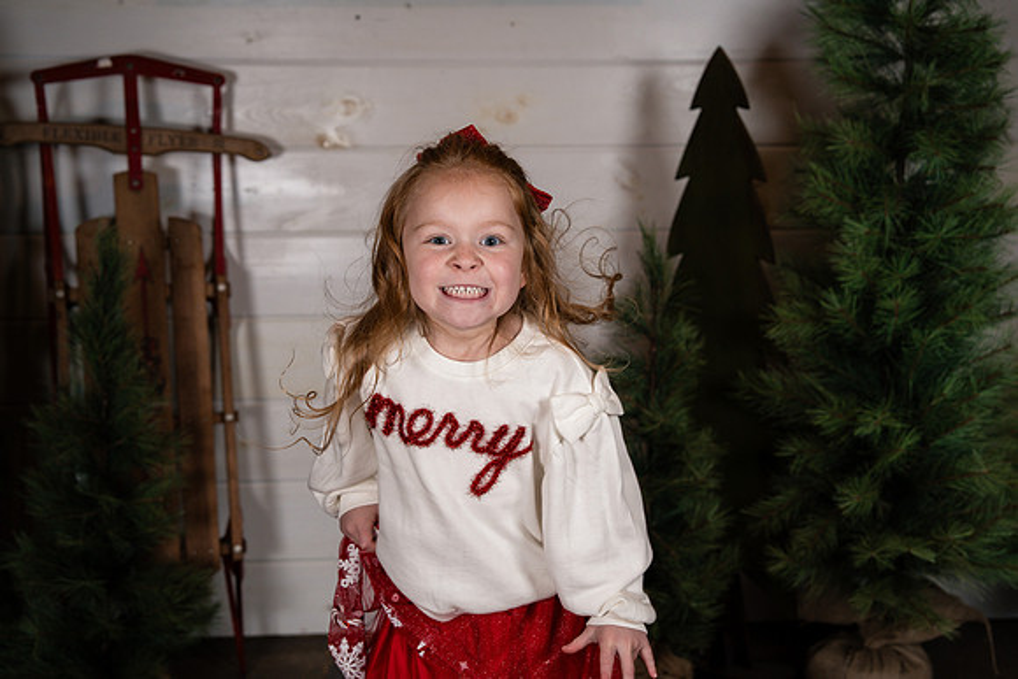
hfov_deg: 38.5
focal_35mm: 51
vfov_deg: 26.3
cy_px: 311
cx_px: 552
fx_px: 1455
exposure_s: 1/250
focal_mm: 47
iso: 200
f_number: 4
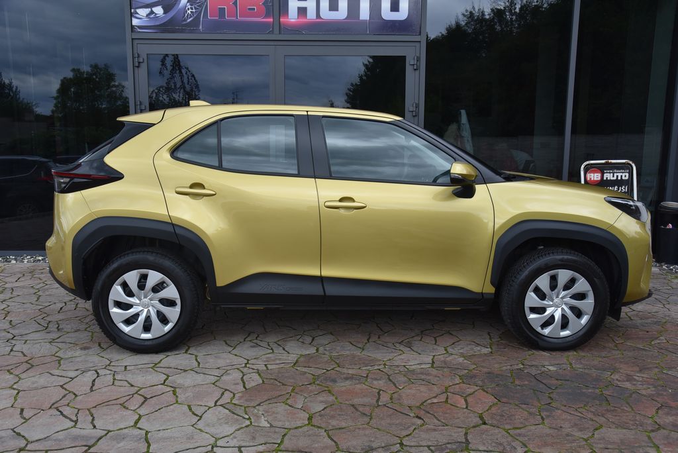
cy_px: 226
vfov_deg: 41.2
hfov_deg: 58.7
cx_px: 339
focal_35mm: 32
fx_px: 603
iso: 500
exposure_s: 1/250
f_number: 8
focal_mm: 32
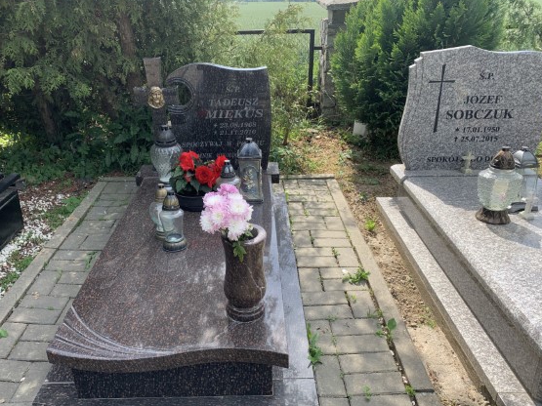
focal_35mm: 30
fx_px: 470
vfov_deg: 46.8
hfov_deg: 59.9
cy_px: 205
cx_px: 249
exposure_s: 1/743
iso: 25
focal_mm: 4.25
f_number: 1.8
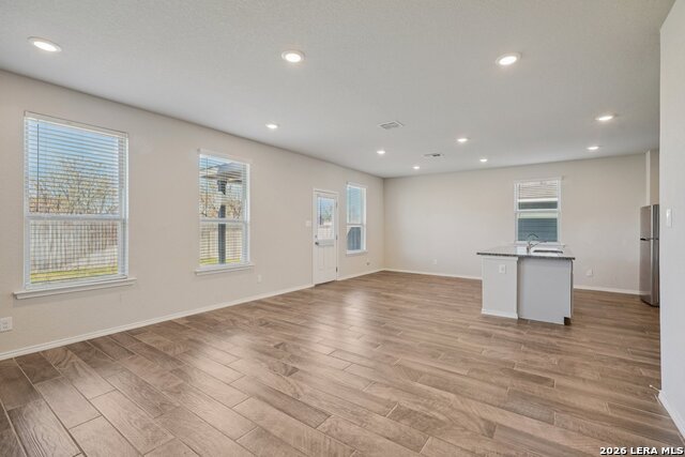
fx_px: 304
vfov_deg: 73.8
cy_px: 228
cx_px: 342
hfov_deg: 96.7
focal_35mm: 16
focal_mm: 16
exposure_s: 1/30
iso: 250
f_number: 8
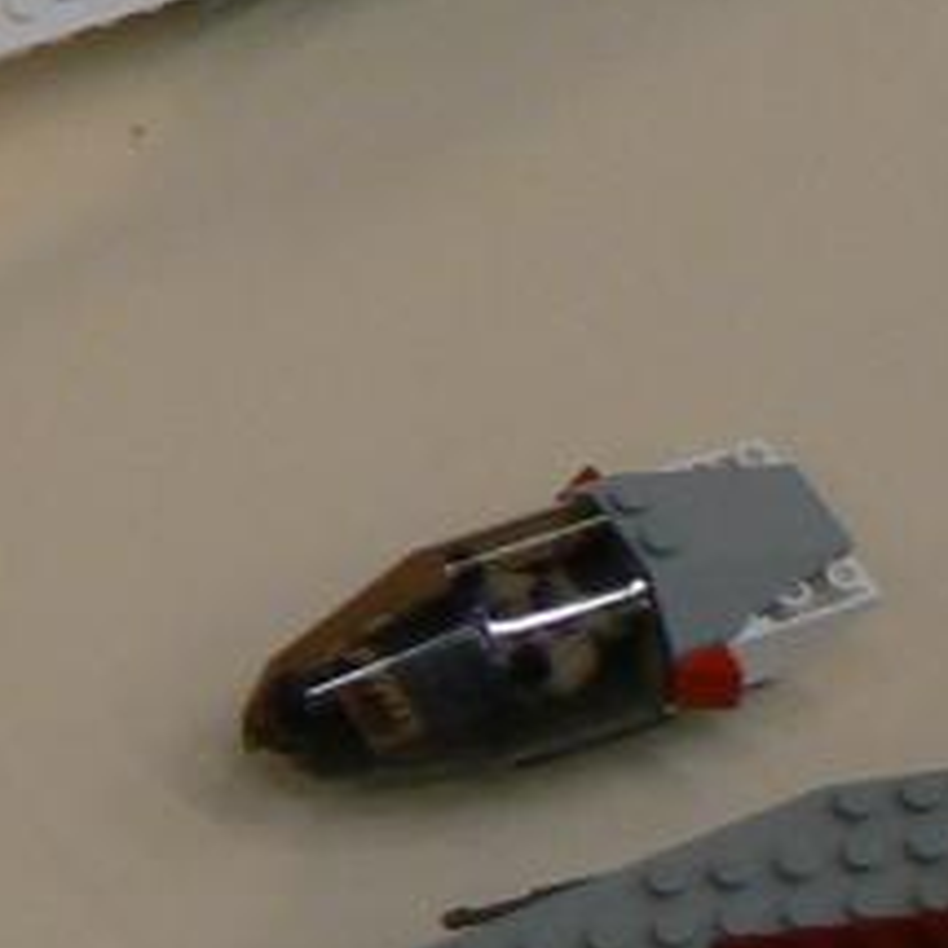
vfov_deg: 8.0
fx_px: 6662
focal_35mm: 215
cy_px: -516
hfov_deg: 7.8
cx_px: -860
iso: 100
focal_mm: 7
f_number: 2.8
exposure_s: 1/30
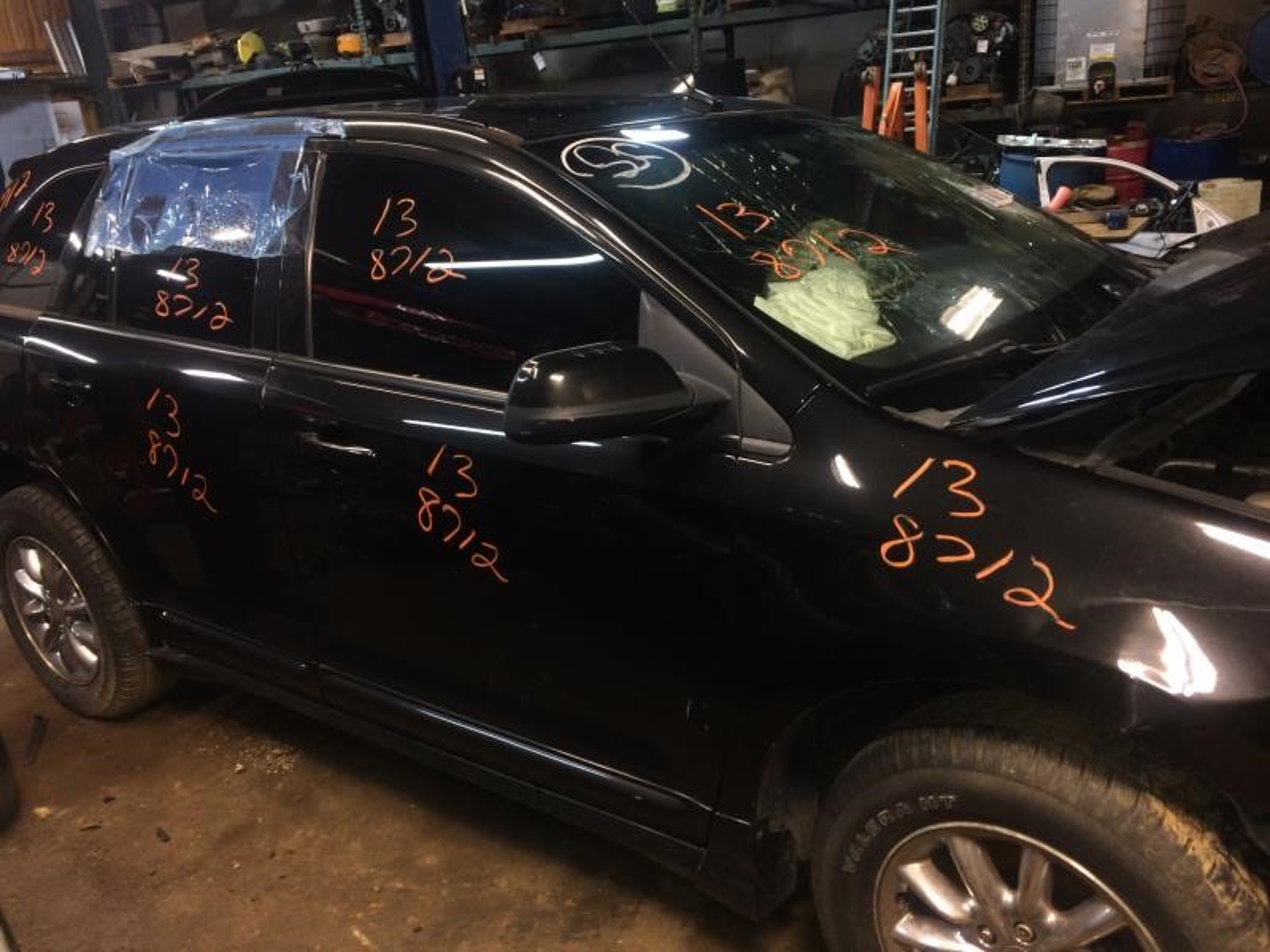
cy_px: 476
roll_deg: +5.0
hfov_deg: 61.7
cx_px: 635
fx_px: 1064
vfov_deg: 48.2
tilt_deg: -18.1
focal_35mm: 29
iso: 100
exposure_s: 1/24
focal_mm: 4.15
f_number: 2.2
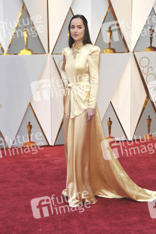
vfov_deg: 28.8
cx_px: 78
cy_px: 117
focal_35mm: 70
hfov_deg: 19.5
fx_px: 455
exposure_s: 1/250
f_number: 7.1
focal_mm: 70
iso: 1000
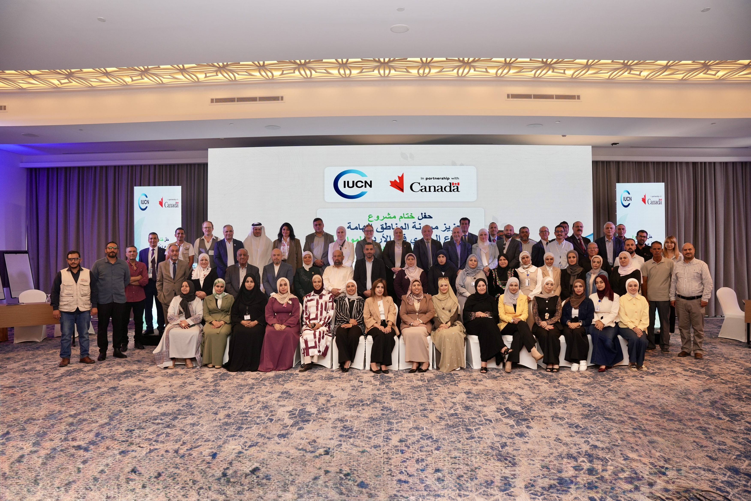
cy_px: 250
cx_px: 376
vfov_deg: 53.1
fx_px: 501
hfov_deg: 73.7
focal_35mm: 24
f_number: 4
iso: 640
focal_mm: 24
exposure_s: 1/160
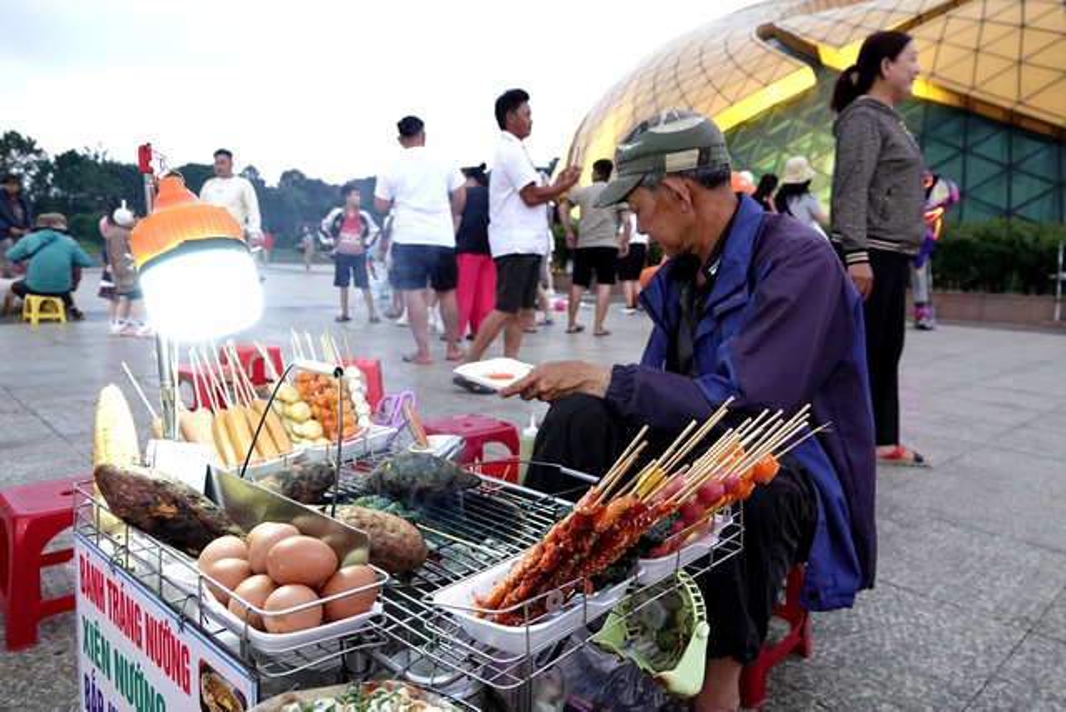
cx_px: 533
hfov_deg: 73.7
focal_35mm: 24
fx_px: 711
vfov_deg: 53.2
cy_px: 356
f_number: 2.4
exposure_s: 1/80
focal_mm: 8.8
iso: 640
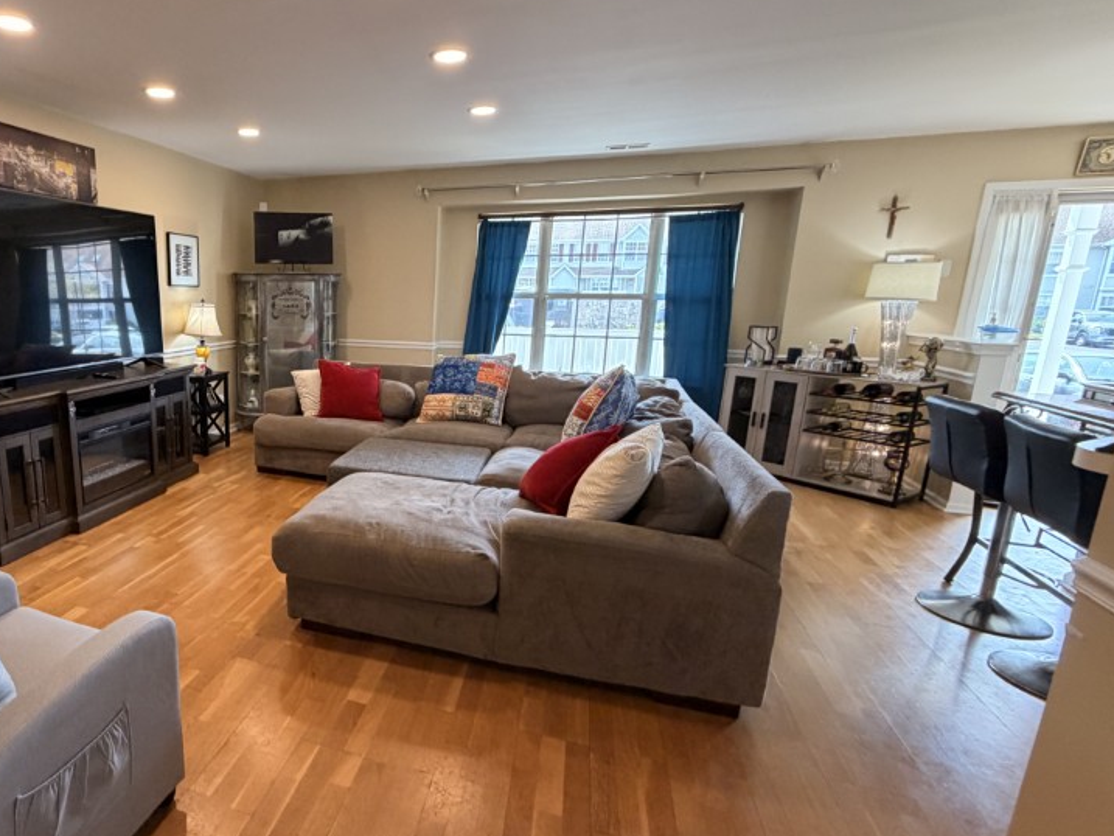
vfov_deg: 66.0
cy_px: 424
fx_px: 644
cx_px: 325
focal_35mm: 20
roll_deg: +0.1
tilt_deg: -11.3
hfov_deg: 77.6
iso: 320
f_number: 2.2
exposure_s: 1/120
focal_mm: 2.22
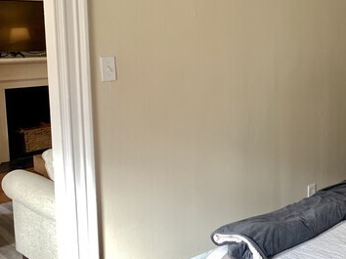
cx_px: 319
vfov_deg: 29.4
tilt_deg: -8.3
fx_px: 489
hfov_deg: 36.2
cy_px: 87
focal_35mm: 49
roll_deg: +0.2
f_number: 1.8
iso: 160
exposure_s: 1/60
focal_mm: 4.25
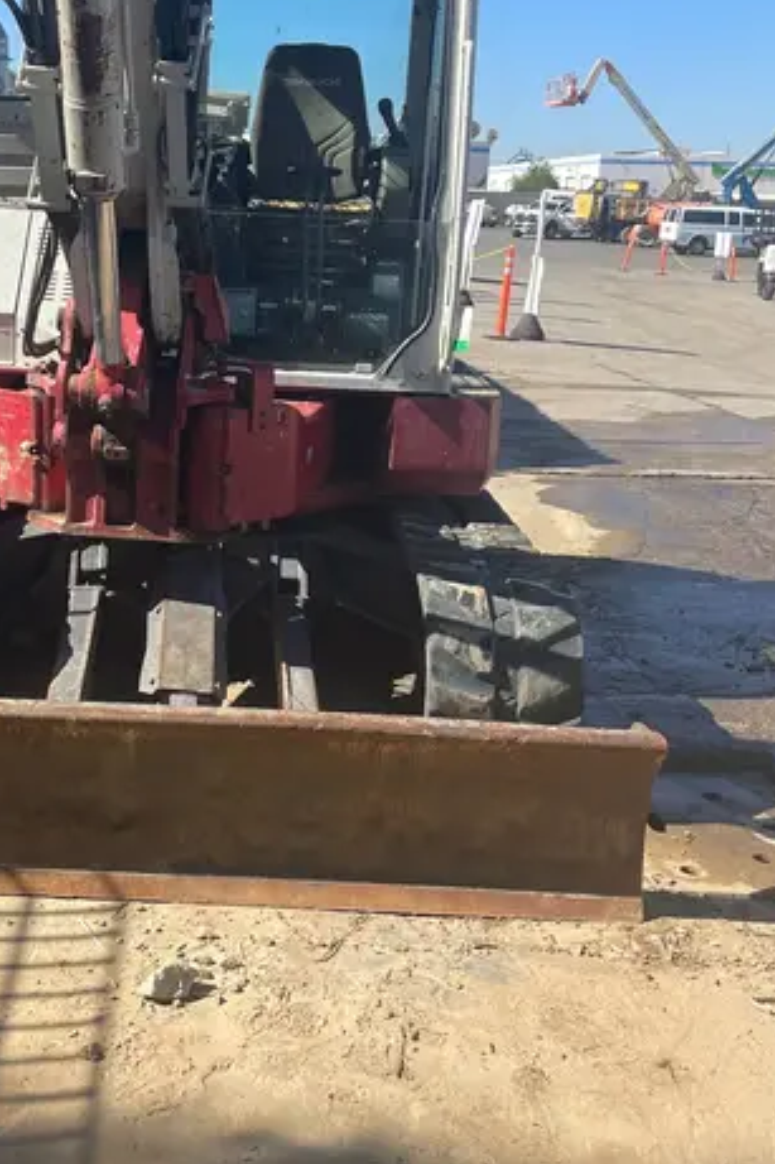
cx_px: 194
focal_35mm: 43
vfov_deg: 45.1
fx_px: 1389
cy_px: 436
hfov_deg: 30.6
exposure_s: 1/2747
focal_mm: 4.2
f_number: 1.6
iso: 50
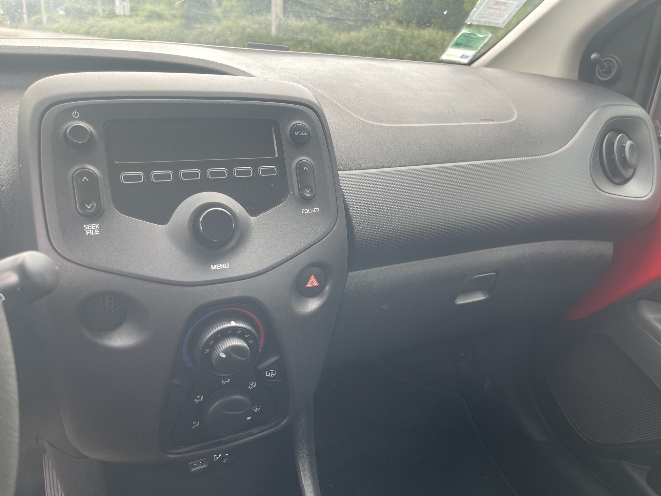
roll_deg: -3.9
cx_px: 330
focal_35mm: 25
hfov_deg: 69.4
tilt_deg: -22.4
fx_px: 477
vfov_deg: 54.9
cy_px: 248
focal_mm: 5.1
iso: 32
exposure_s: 1/121
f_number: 1.6
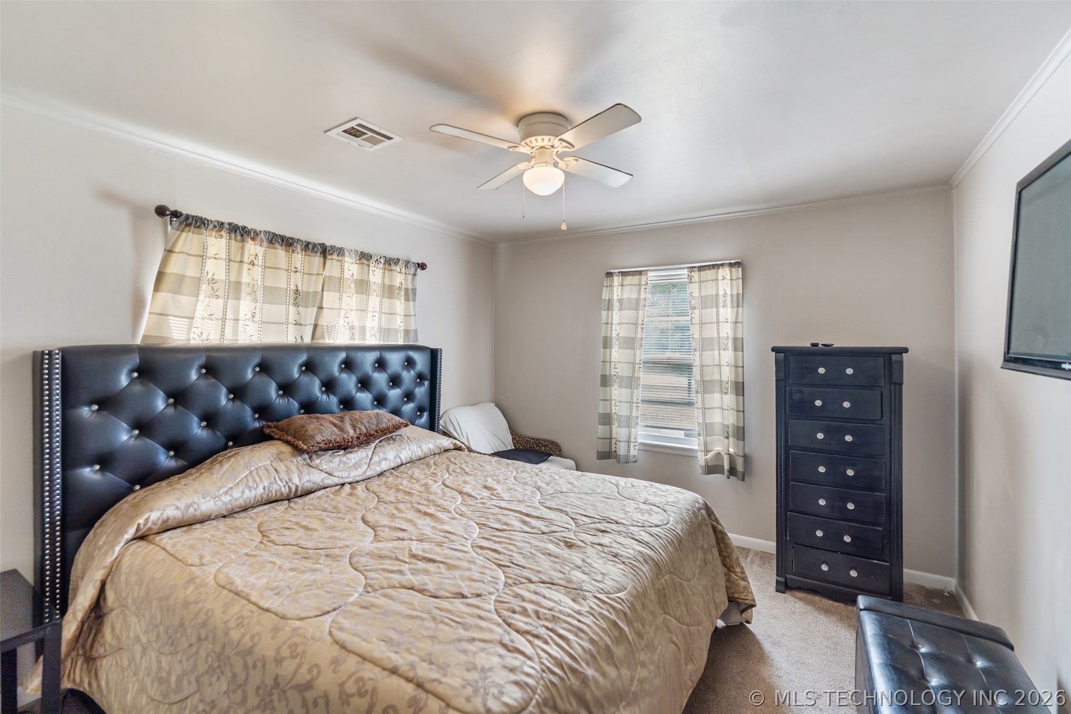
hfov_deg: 98.5
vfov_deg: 75.5
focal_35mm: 16
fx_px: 461
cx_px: 536
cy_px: 357
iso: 400
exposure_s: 1/60
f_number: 2.8
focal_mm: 15.5
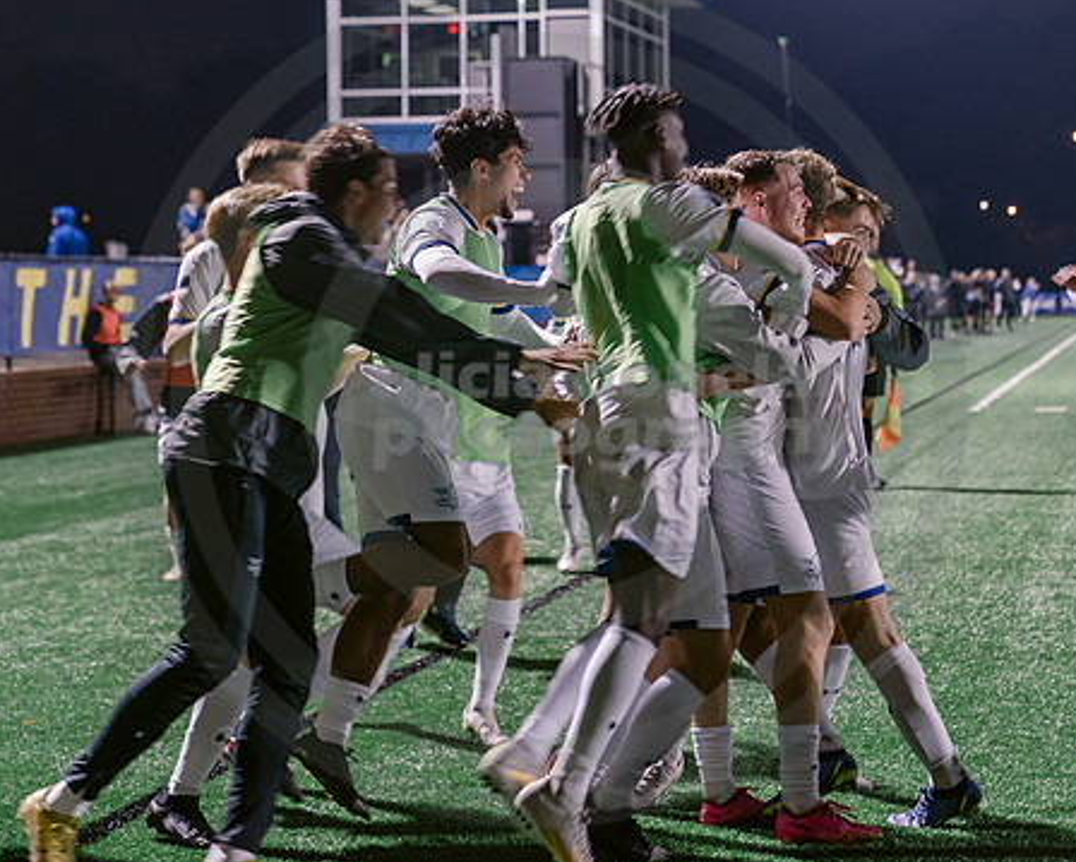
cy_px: 402
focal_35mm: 85
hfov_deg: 22.5
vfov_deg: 18.1
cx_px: 540
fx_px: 2709
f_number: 3.5
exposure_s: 1/125
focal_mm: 70
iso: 2500
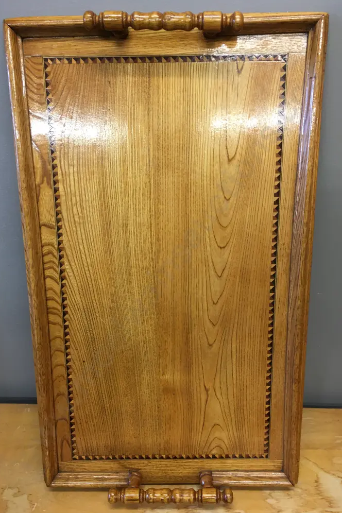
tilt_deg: -28.0
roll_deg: -0.4
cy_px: 259
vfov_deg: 60.3
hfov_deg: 42.3
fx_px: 442
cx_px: 177
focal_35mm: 31
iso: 50
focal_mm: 4.15
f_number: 2.2
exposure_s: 1/17
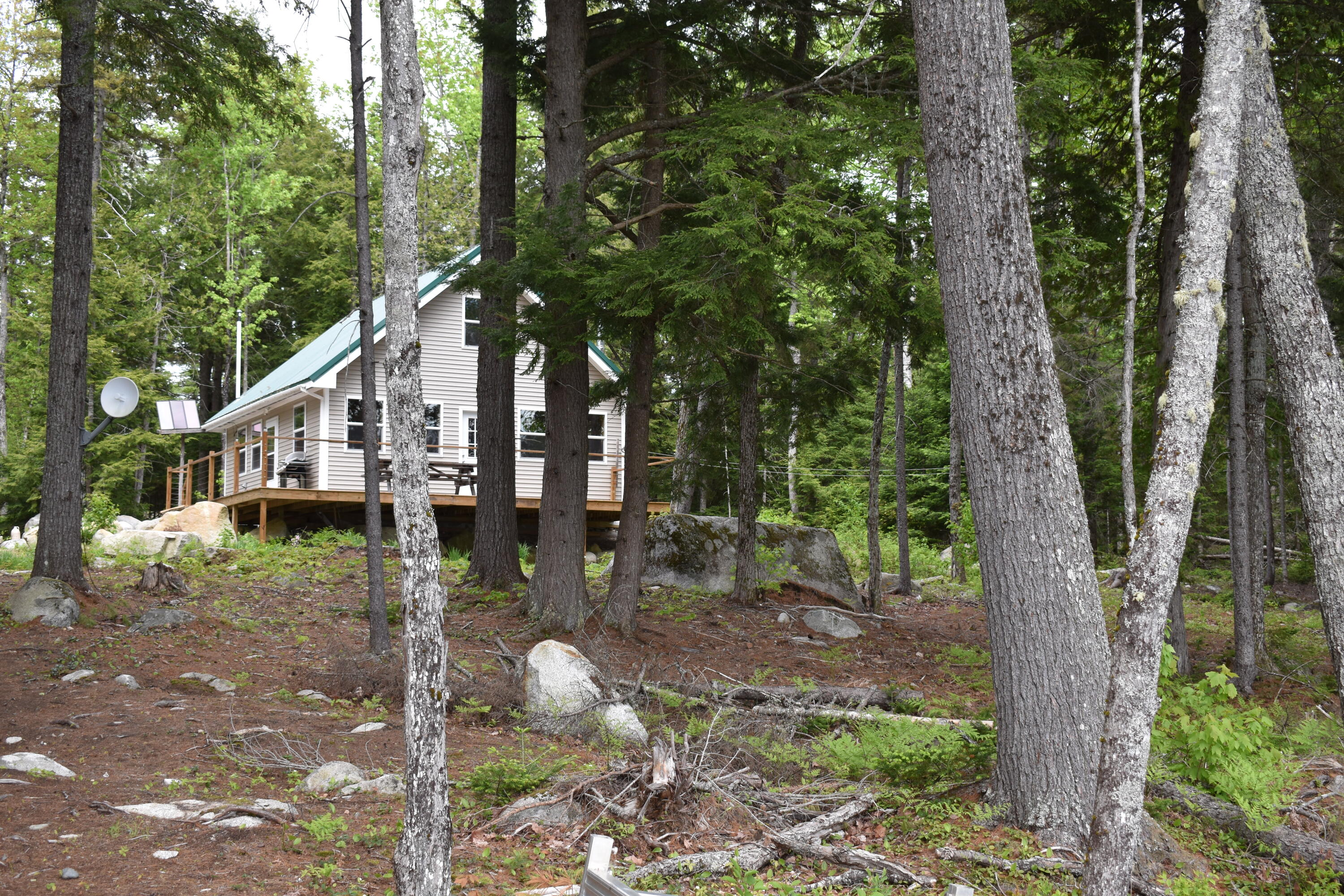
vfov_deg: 29.9
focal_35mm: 45
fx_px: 1680
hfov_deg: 43.6
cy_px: 448
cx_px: 672
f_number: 5.6
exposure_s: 1/250
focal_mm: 30
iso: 220
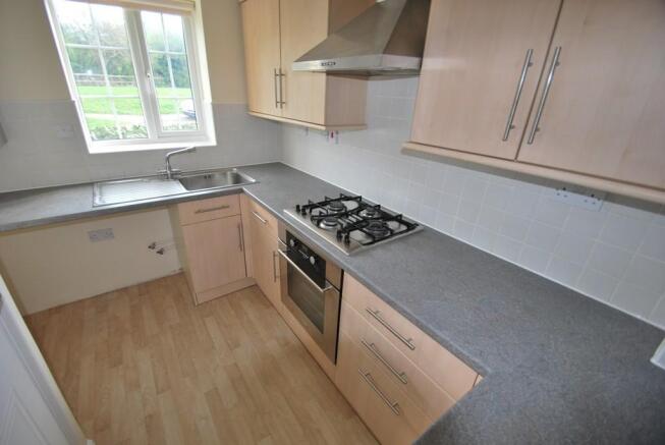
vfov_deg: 77.5
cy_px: 222
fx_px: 277
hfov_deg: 100.3
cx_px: 332
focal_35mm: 15
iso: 200
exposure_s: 1/60
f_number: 3.5
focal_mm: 10
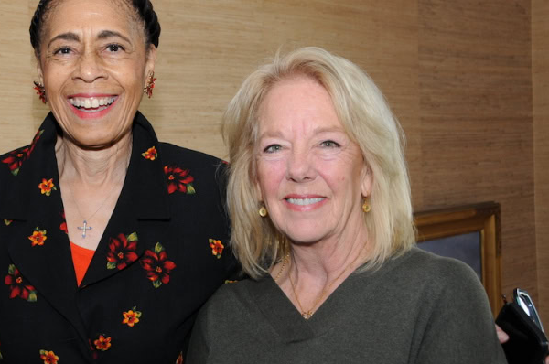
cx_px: 199
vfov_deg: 21.2
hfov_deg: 31.3
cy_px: 177
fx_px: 974
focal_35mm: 64
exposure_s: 1/60
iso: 500
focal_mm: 32
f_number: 8
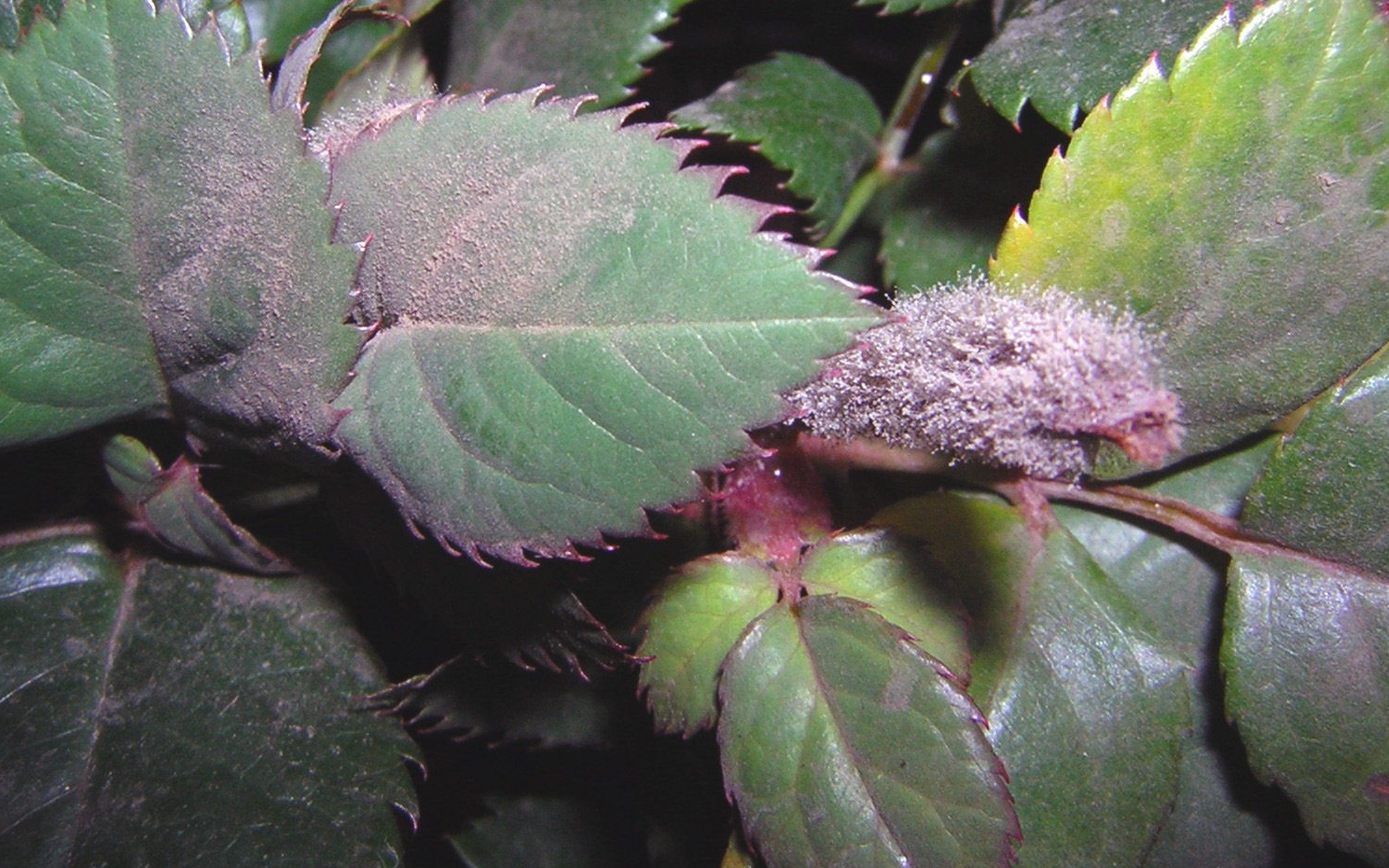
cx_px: 676
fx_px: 1552
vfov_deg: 31.1
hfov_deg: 48.2
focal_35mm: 41
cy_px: 328
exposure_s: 1/60.1
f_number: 5.2
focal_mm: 4.7
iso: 50
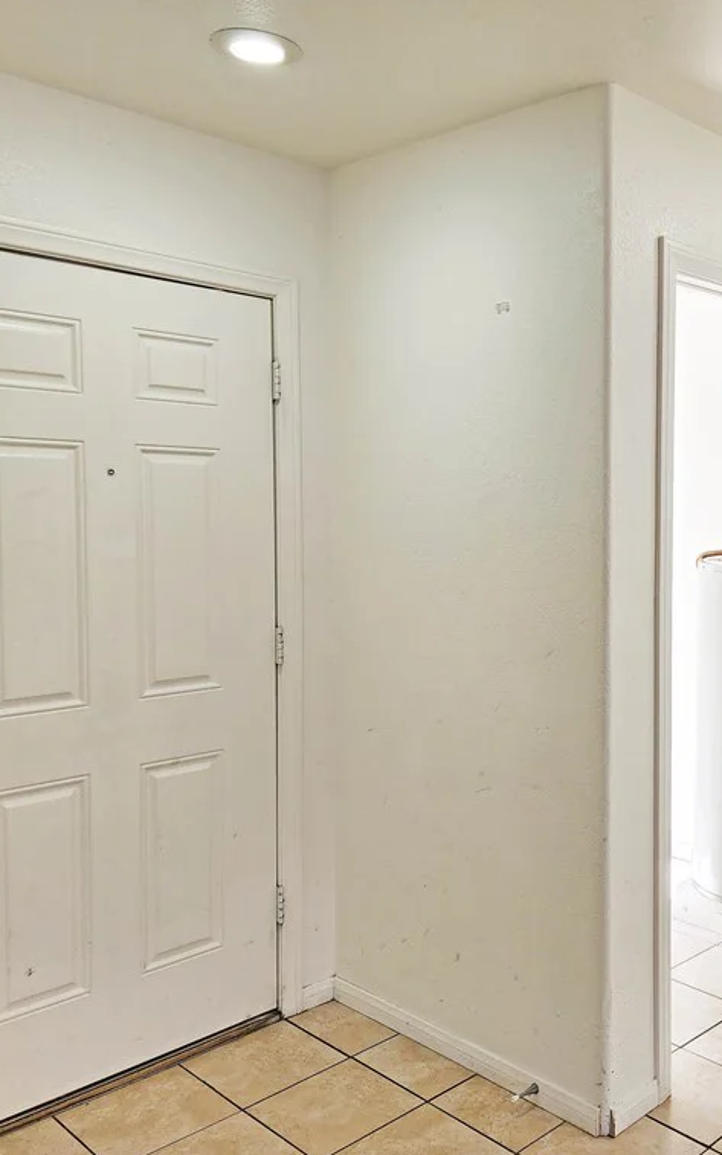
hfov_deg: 36.7
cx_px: 598
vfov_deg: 58.1
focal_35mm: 33
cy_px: 580
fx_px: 1039
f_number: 1.8
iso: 40
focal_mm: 6.4
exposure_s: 1/120
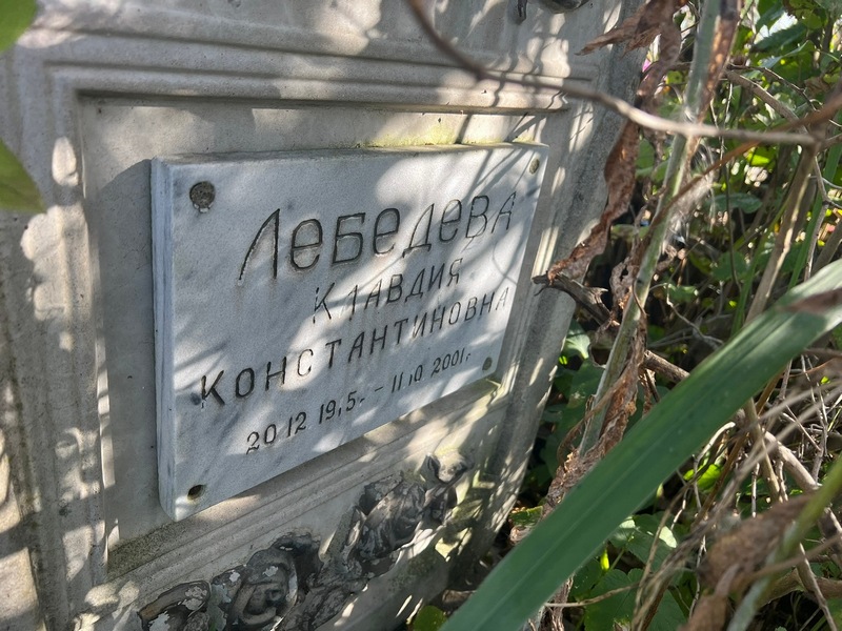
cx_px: 421
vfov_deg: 53.1
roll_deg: -9.6
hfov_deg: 67.3
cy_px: 316
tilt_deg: -26.5
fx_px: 632
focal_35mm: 26
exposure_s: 1/452
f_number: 1.5
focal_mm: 5.7
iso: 50
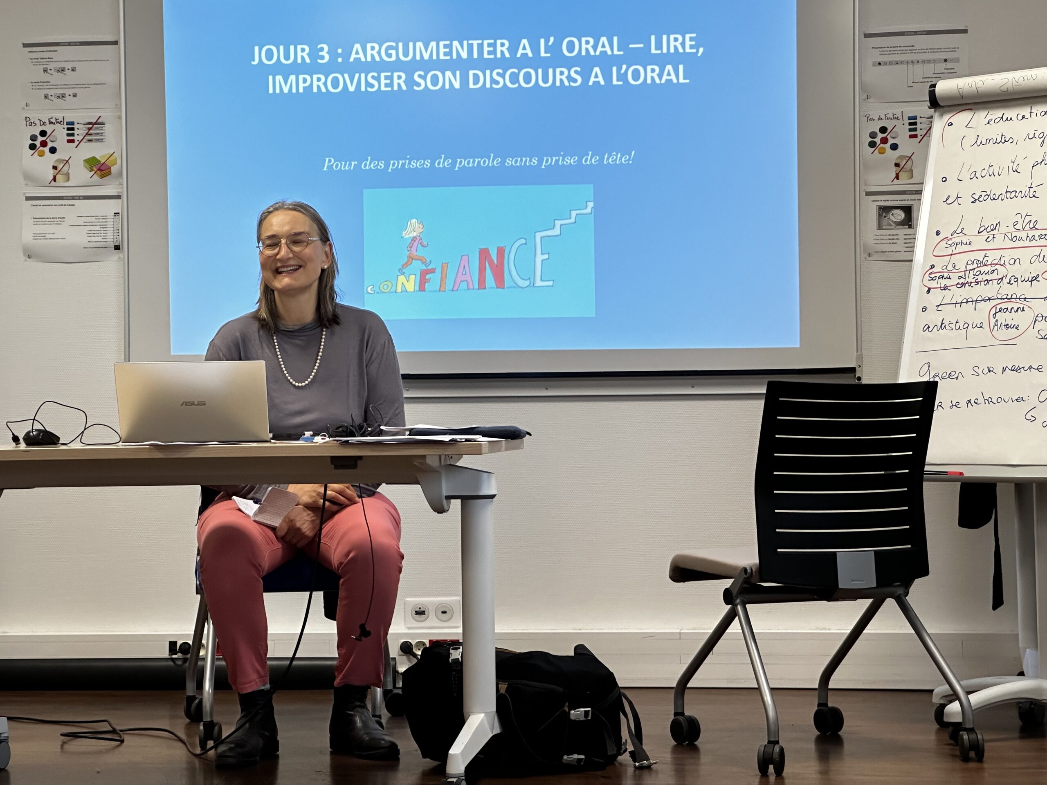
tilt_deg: +0.5
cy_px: 392
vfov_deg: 19.1
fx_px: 2329
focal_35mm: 77
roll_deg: +0.4
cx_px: 524
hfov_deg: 25.3
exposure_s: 1/50
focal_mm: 9
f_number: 2.8
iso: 125
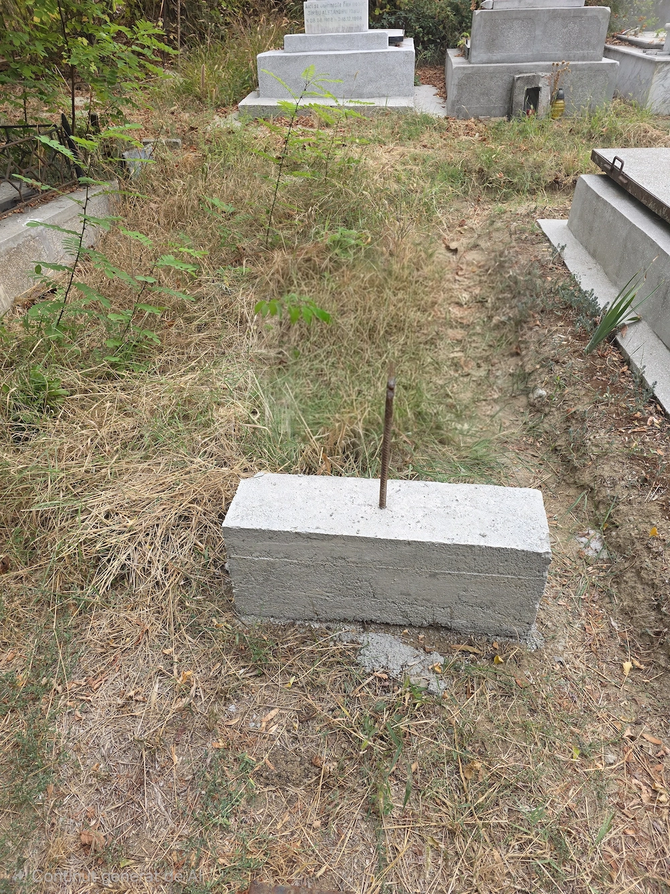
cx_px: 335
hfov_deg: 58.9
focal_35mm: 23
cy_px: 447
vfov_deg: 73.9
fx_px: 594
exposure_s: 1/182
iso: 64
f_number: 1.7
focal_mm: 6.3
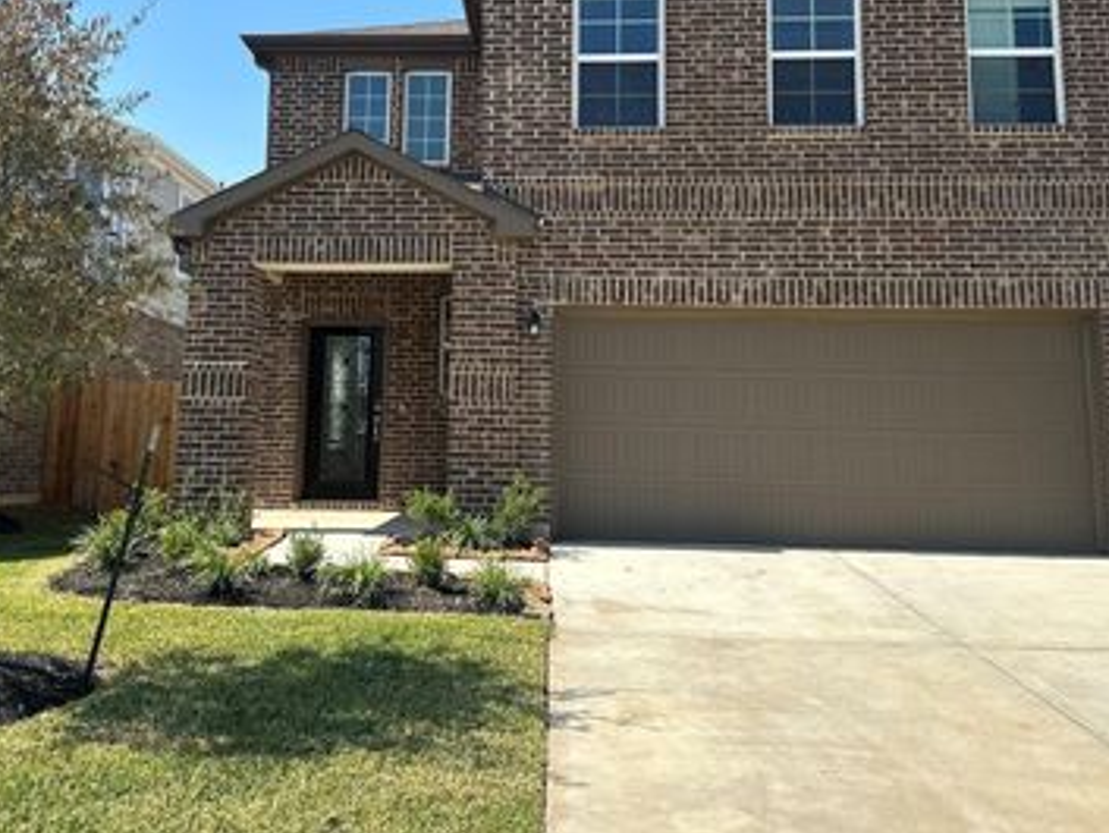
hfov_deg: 53.8
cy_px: 269
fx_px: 1090
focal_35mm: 34
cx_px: 496
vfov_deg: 41.2
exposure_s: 1/4016
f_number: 1.78
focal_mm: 6.86
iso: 80
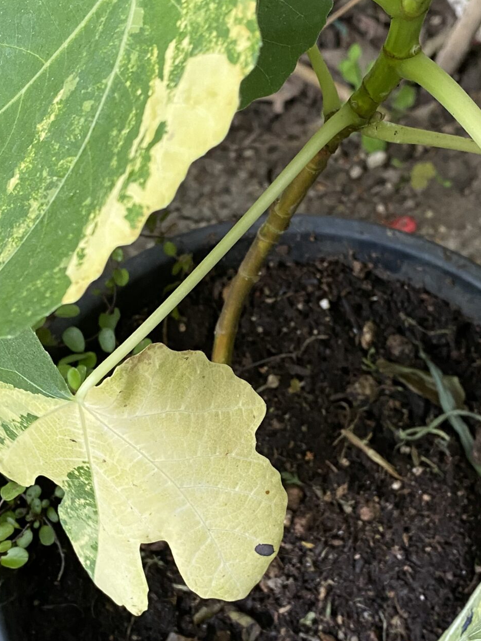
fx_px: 982
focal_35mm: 53
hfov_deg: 27.5
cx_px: 223
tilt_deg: -64.3
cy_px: 382
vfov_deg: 36.0
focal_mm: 4.25
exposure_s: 1/60
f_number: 1.8
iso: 200
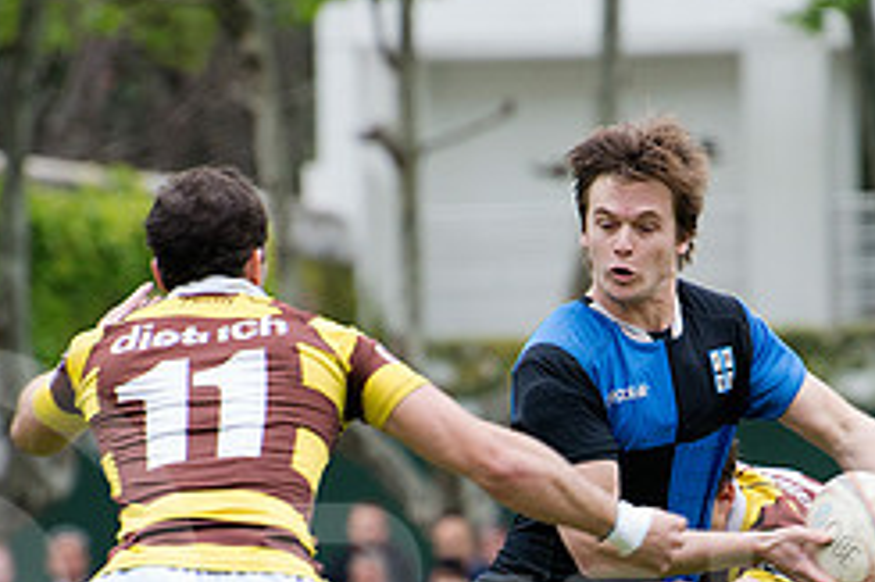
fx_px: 14403
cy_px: 609
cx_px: 554
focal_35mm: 593
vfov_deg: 2.3
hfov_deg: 3.5
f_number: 5.6
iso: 1600
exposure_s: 1/500
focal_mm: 250
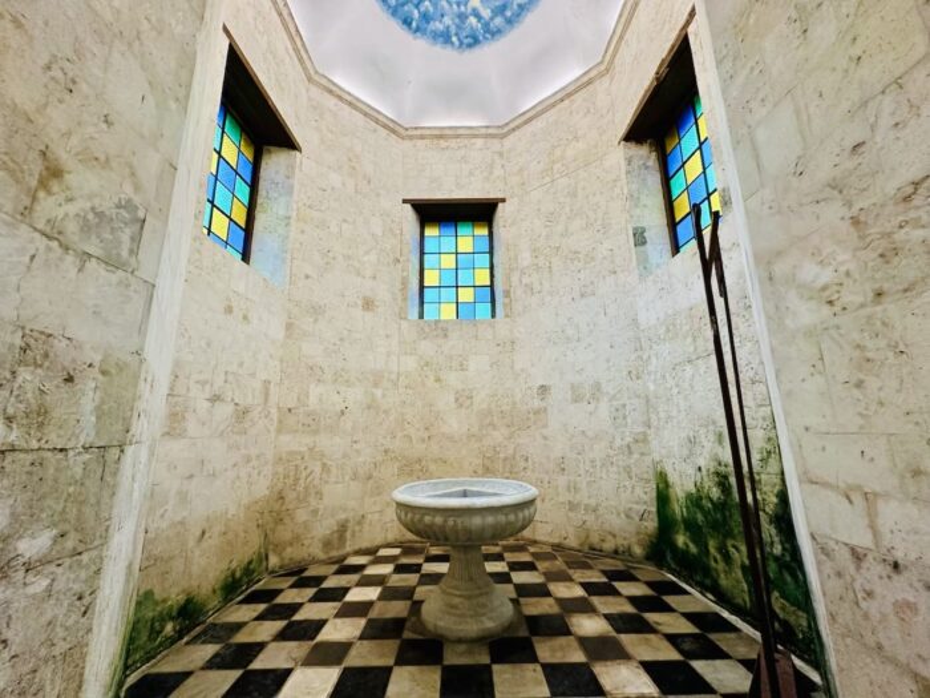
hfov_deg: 102.1
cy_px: 349
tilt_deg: +11.9
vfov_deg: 85.7
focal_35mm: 14
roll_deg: +1.0
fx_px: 376
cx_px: 465
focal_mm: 2.22
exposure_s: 1/60
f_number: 2.2
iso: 250
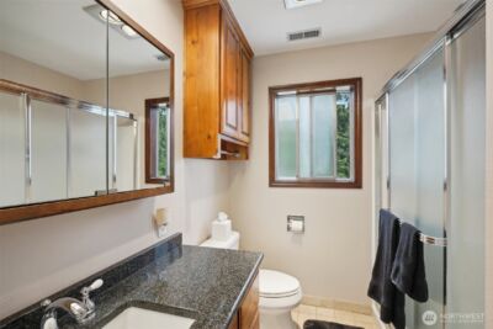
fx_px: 219
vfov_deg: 73.8
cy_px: 164
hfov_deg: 96.7
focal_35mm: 16
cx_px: 246
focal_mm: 16
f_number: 8
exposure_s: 1/20
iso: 400
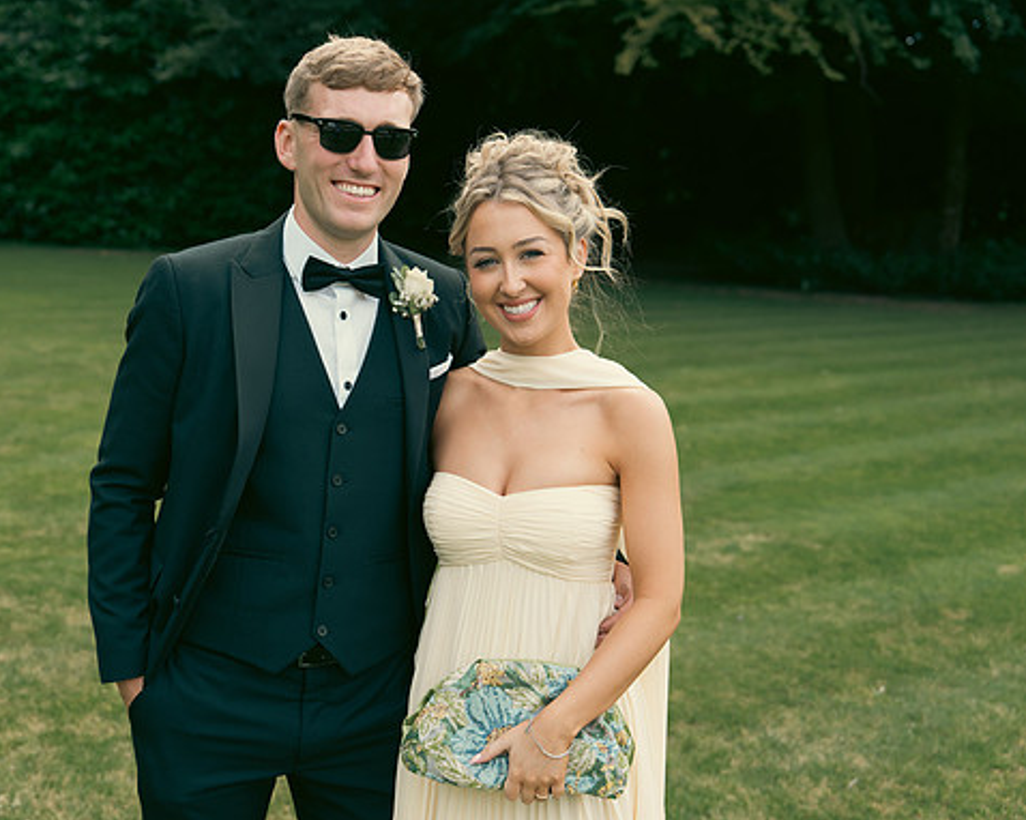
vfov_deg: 30.8
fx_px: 1487
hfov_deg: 37.9
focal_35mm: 49
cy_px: 413
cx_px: 410
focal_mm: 43
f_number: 3.5
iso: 125
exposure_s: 1/320
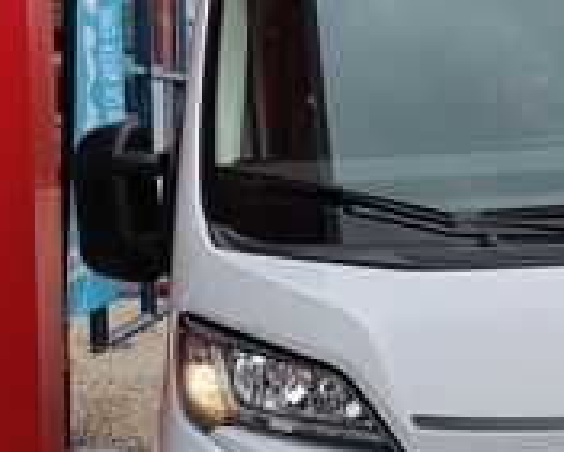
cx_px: 497
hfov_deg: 18.3
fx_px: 1720
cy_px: 436
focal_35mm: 103
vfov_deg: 14.8
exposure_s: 1/1073
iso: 50
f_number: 1.8
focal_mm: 3.96
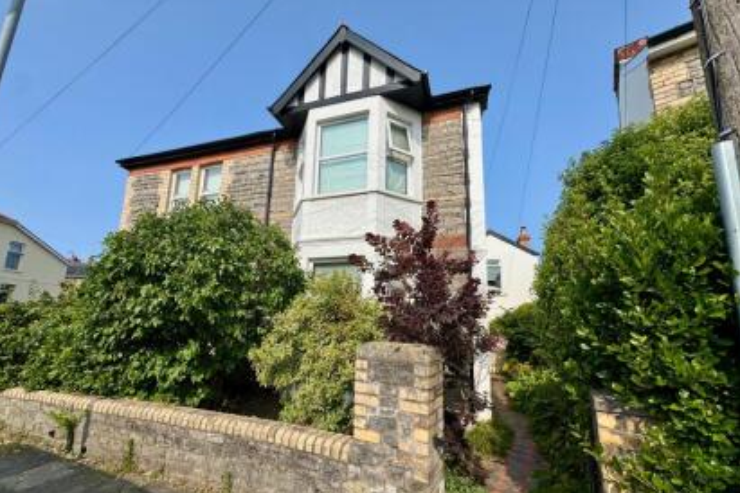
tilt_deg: +10.6
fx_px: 308
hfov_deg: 100.4
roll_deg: -1.3
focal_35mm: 15
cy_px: 267
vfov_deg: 77.2
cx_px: 366
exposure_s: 1/3106
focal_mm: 2.22
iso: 50
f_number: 2.2
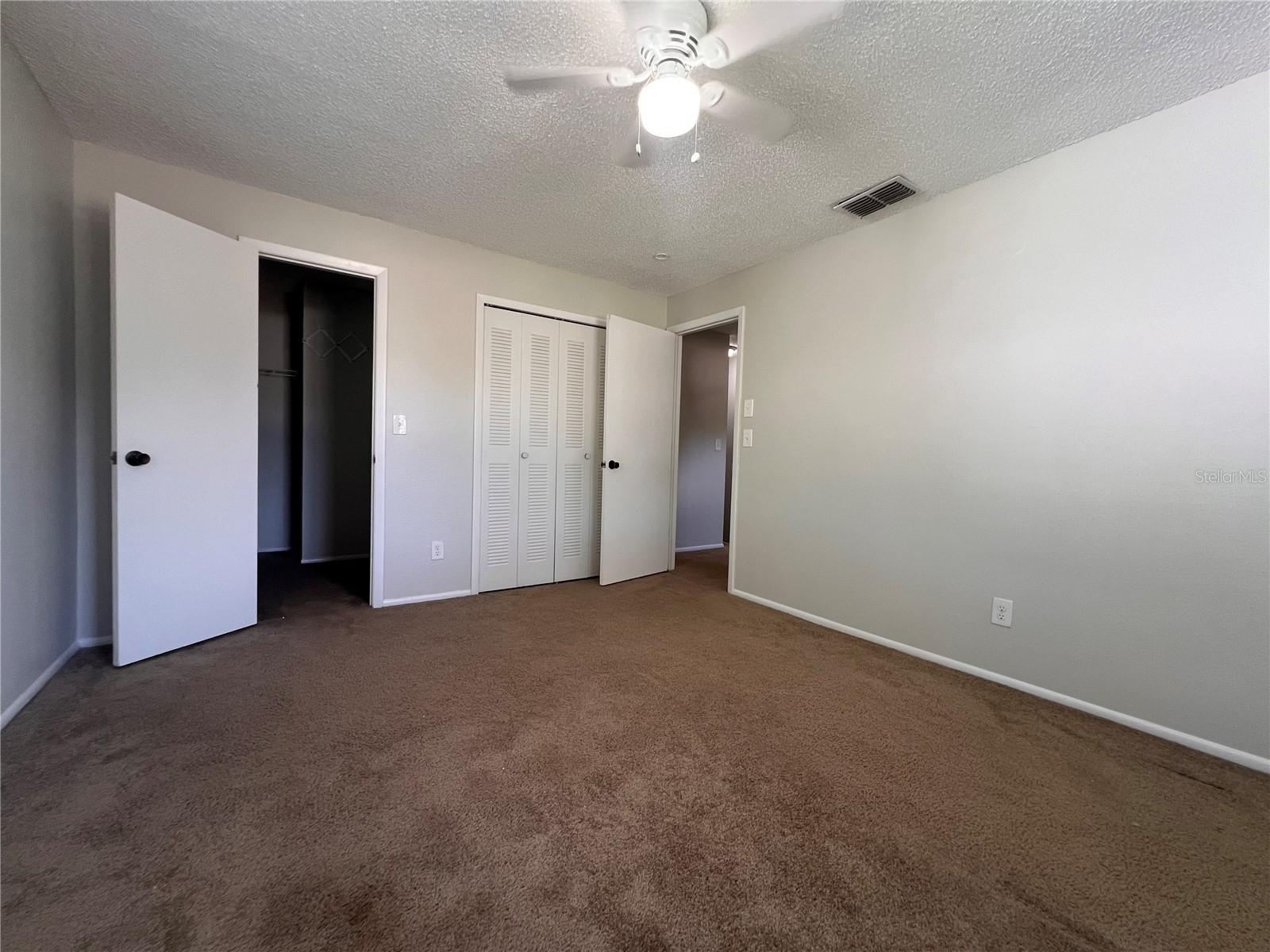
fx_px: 477
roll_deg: -1.1
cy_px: 476
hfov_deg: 106.2
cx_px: 635
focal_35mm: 13
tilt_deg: -3.3
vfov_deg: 89.9
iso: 160
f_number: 1.8
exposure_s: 1/120
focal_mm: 1.57
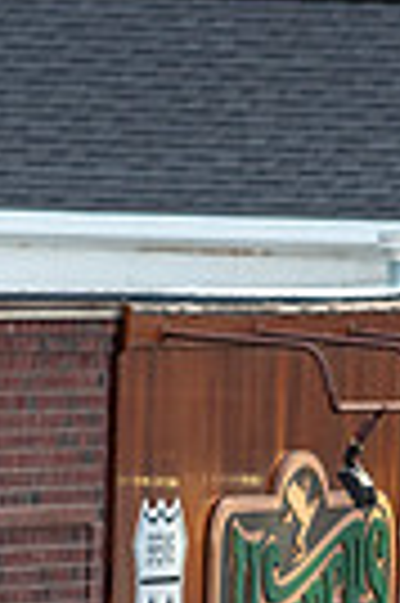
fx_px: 25230
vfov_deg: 1.4
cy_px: 958
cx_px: 290
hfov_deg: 0.9
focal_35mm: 1510
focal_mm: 300
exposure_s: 1/50
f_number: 5.6
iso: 160
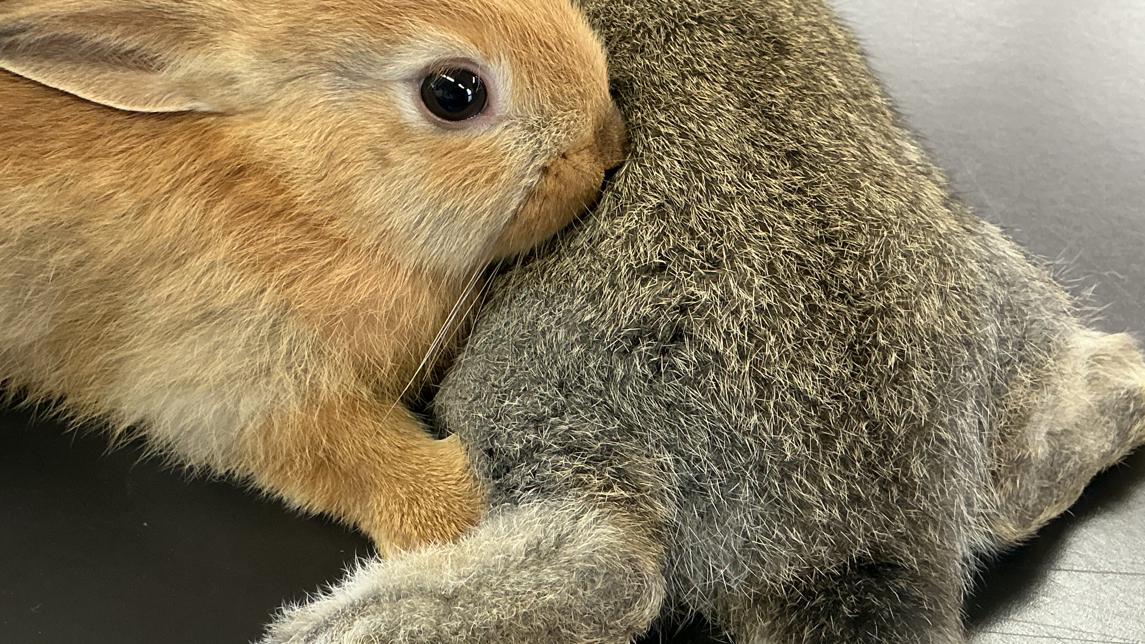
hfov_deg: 42.5
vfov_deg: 24.8
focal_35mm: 48
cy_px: 221
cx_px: 412
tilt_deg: -37.5
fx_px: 1457
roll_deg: -0.4
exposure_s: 1/50
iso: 80
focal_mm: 3
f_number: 1.8
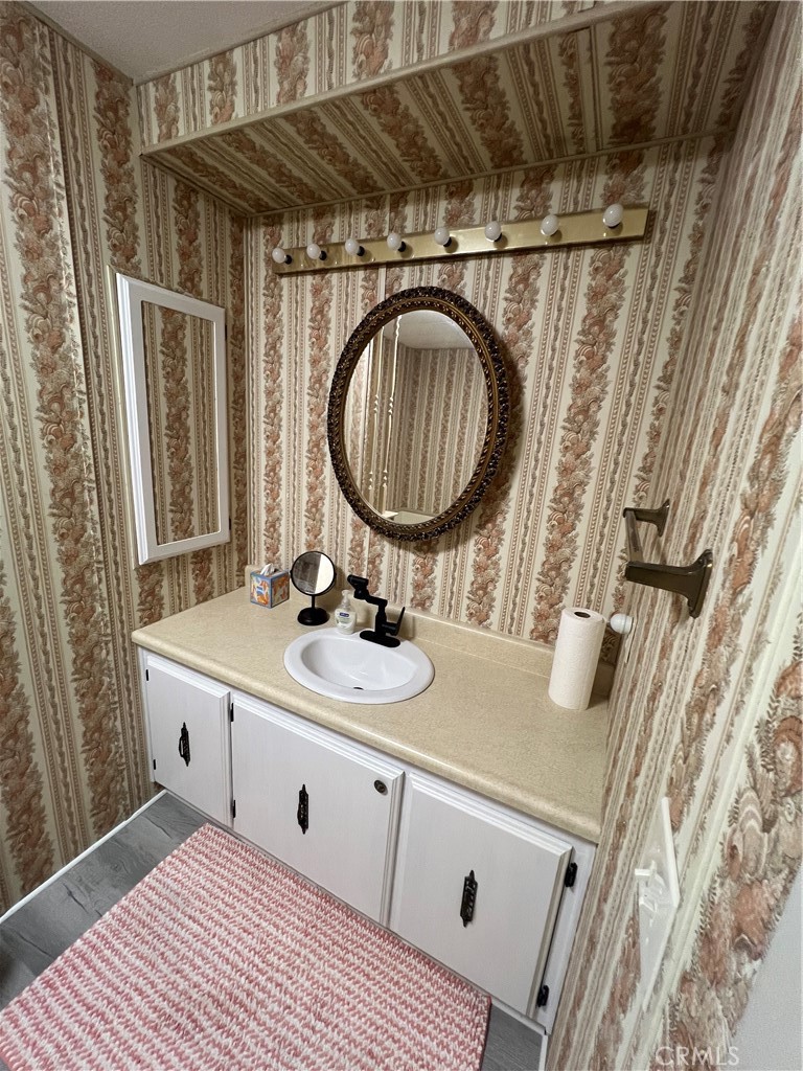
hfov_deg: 89.9
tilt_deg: -11.8
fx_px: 402
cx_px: 402
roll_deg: -4.3
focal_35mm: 13
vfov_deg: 106.2
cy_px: 536
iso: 200
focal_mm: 1.57
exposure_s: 1/60
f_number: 1.8
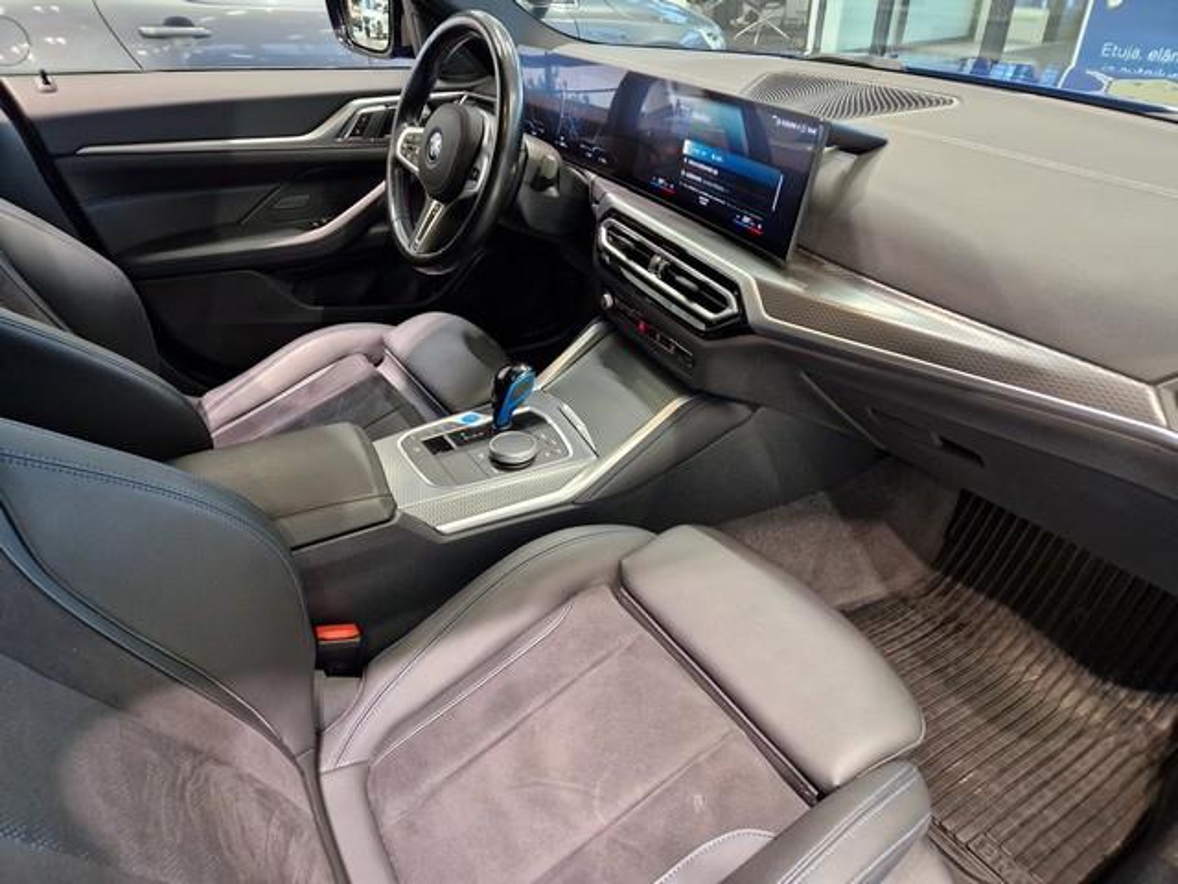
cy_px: 442
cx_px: 589
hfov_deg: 73.9
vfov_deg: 58.9
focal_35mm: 23
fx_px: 783
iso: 320
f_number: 1.8
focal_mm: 5.4
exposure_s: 1/61
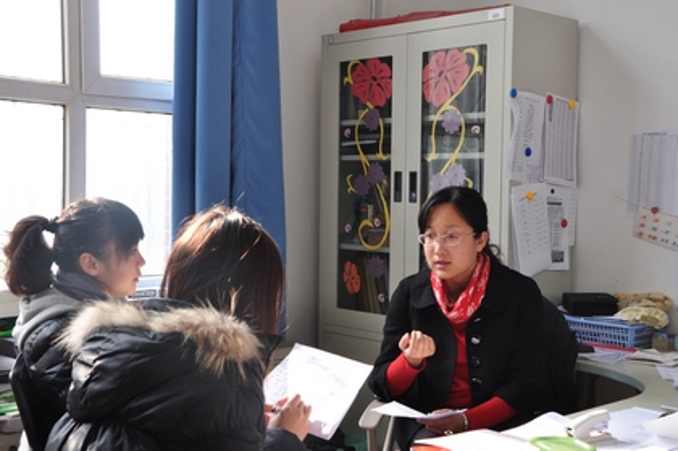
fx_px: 903
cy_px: 226
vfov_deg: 28.0
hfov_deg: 41.2
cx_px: 339
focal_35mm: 48
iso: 400
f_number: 8
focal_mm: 32
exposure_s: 1/50
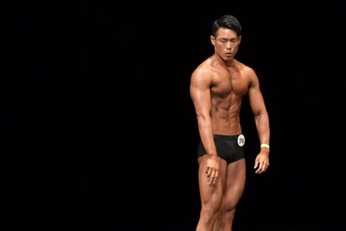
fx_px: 3767
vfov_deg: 3.5
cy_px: 166
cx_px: 221
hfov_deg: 5.3
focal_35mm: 392
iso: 4000
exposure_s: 1/400
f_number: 5.6
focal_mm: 170
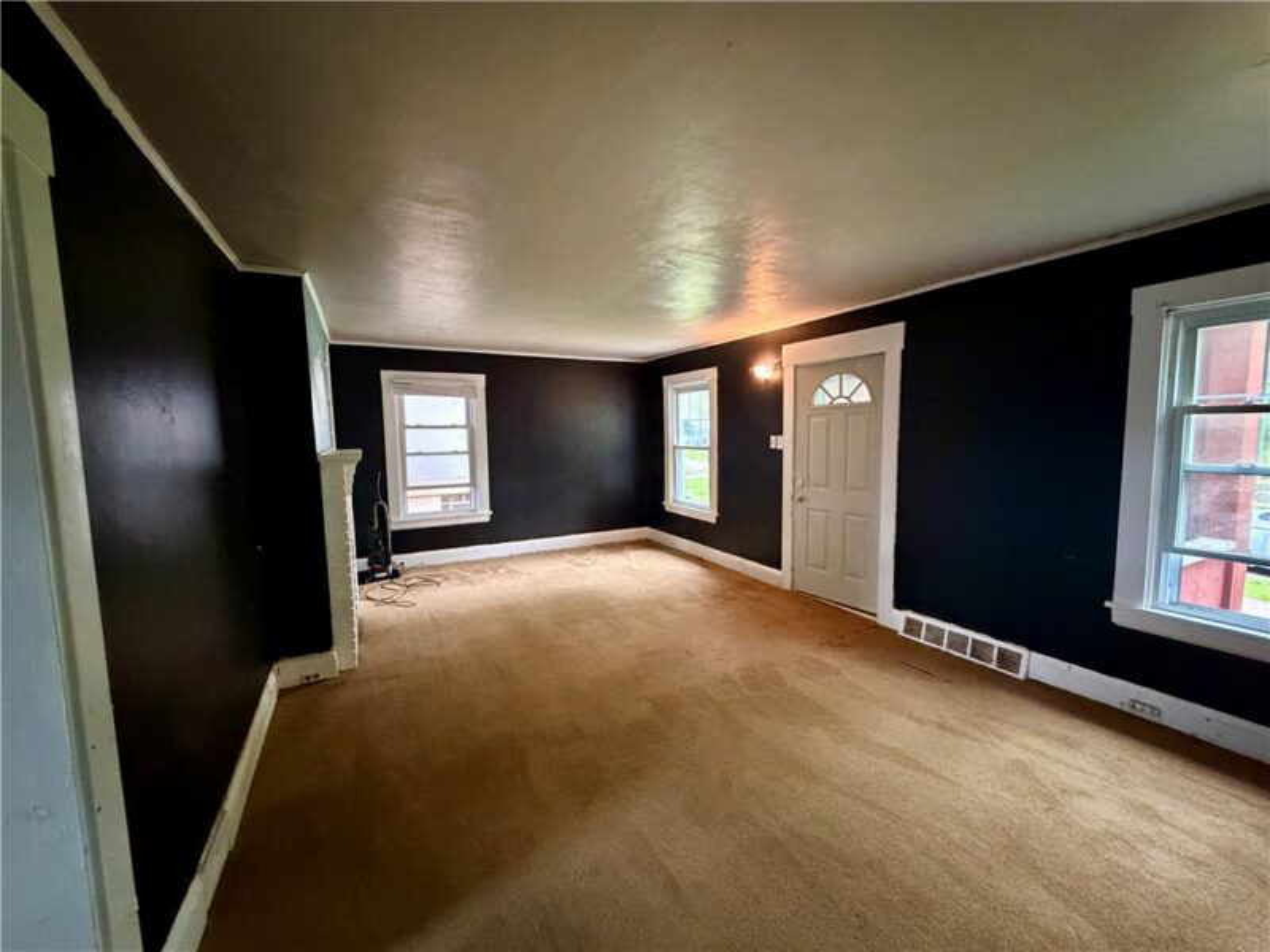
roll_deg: +0.3
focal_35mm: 14
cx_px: 635
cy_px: 476
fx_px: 514
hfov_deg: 102.1
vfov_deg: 85.7
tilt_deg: -5.3
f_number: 2.2
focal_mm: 2.22
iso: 1250
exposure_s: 1/30
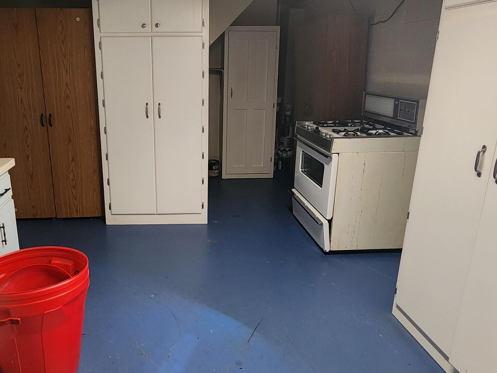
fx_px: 345
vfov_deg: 56.6
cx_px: 188
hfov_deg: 70.5
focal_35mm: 24
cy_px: 162
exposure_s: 1/40
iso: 320
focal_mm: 2.2
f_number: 2.2
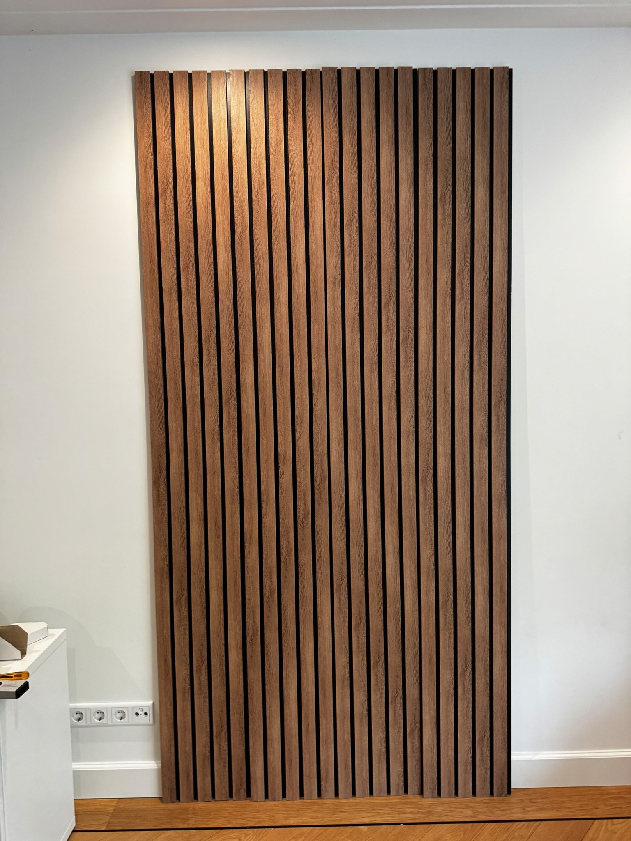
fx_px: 583
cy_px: 420
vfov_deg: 71.6
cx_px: 316
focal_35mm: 24
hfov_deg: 56.8
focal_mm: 6.76
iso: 320
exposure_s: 1/50
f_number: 1.78
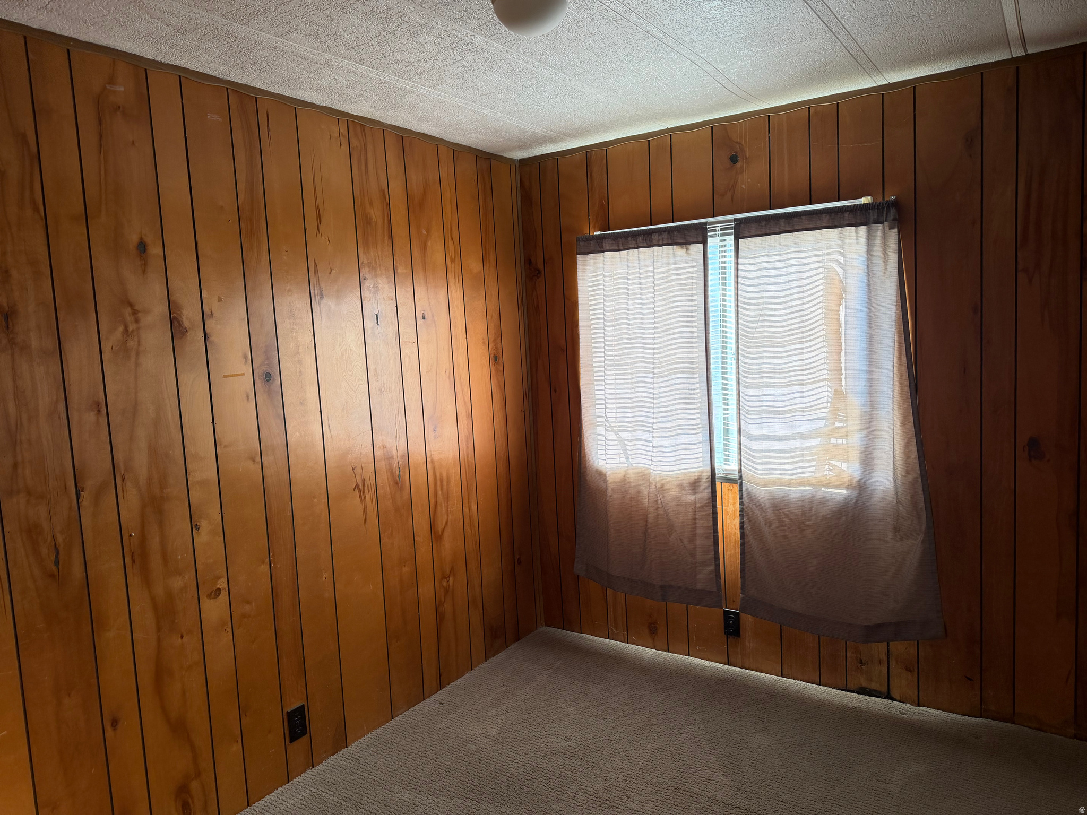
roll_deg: +3.1
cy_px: 408
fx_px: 754
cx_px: 544
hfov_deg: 71.6
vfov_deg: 56.8
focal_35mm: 24
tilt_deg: -5.9
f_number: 1.78
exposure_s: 1/142
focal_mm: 6.76
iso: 200
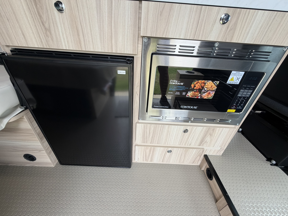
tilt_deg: -33.8
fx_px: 116
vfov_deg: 85.7
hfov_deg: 102.1
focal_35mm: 14
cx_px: 144
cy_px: 108
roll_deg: -0.7
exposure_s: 1/121
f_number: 2.2
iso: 64
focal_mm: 2.22
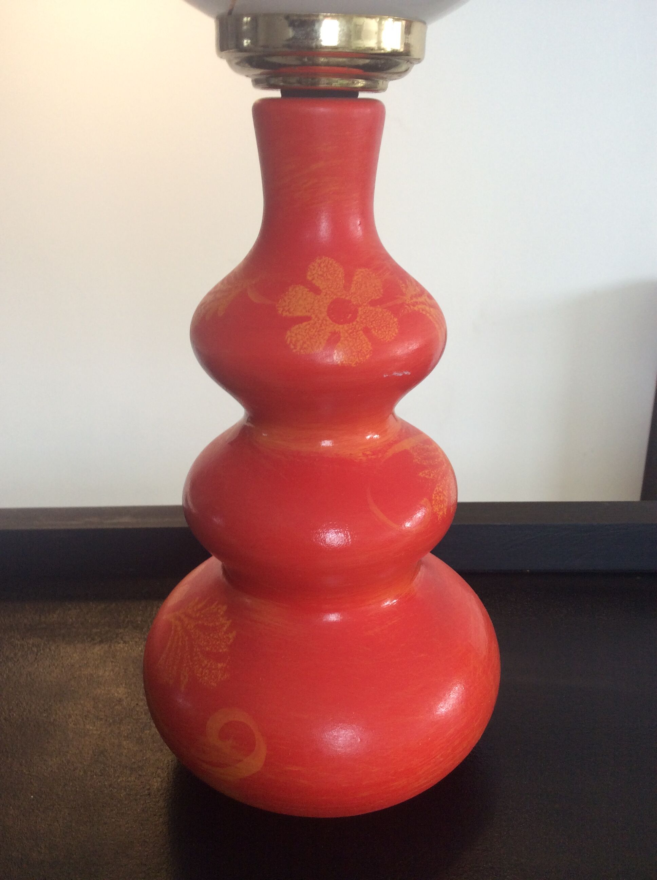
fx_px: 812
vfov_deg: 56.9
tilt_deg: -21.3
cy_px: 440
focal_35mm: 32
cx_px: 328
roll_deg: +0.8
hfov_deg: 44.1
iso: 50
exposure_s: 1/25
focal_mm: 3.3
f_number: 2.4
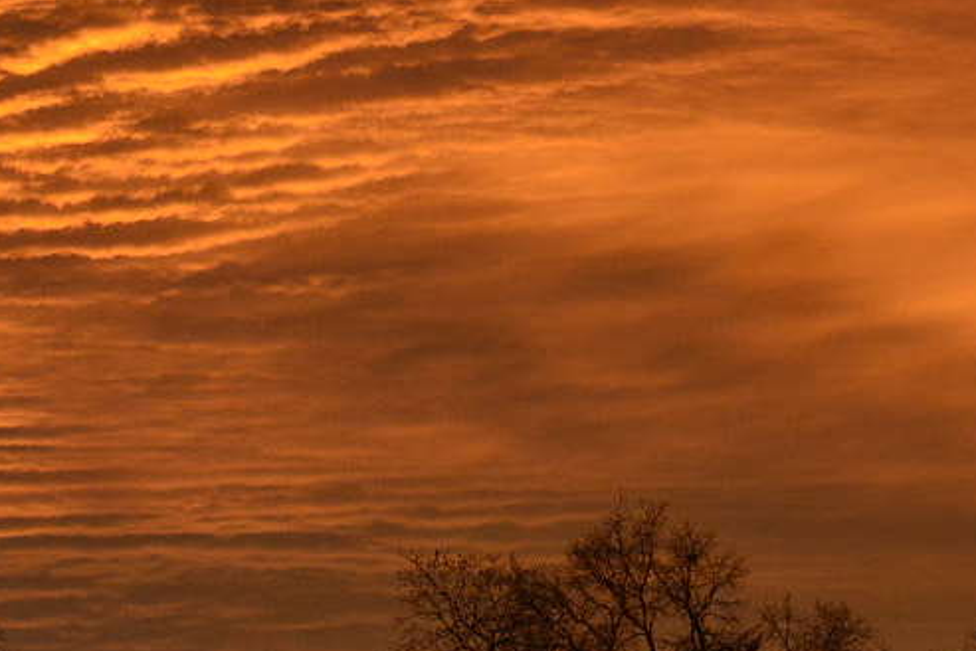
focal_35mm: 341
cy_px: -226
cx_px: 372
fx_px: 9247
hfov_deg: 6.0
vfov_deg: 4.0
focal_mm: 70
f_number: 9
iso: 800
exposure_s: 1/125
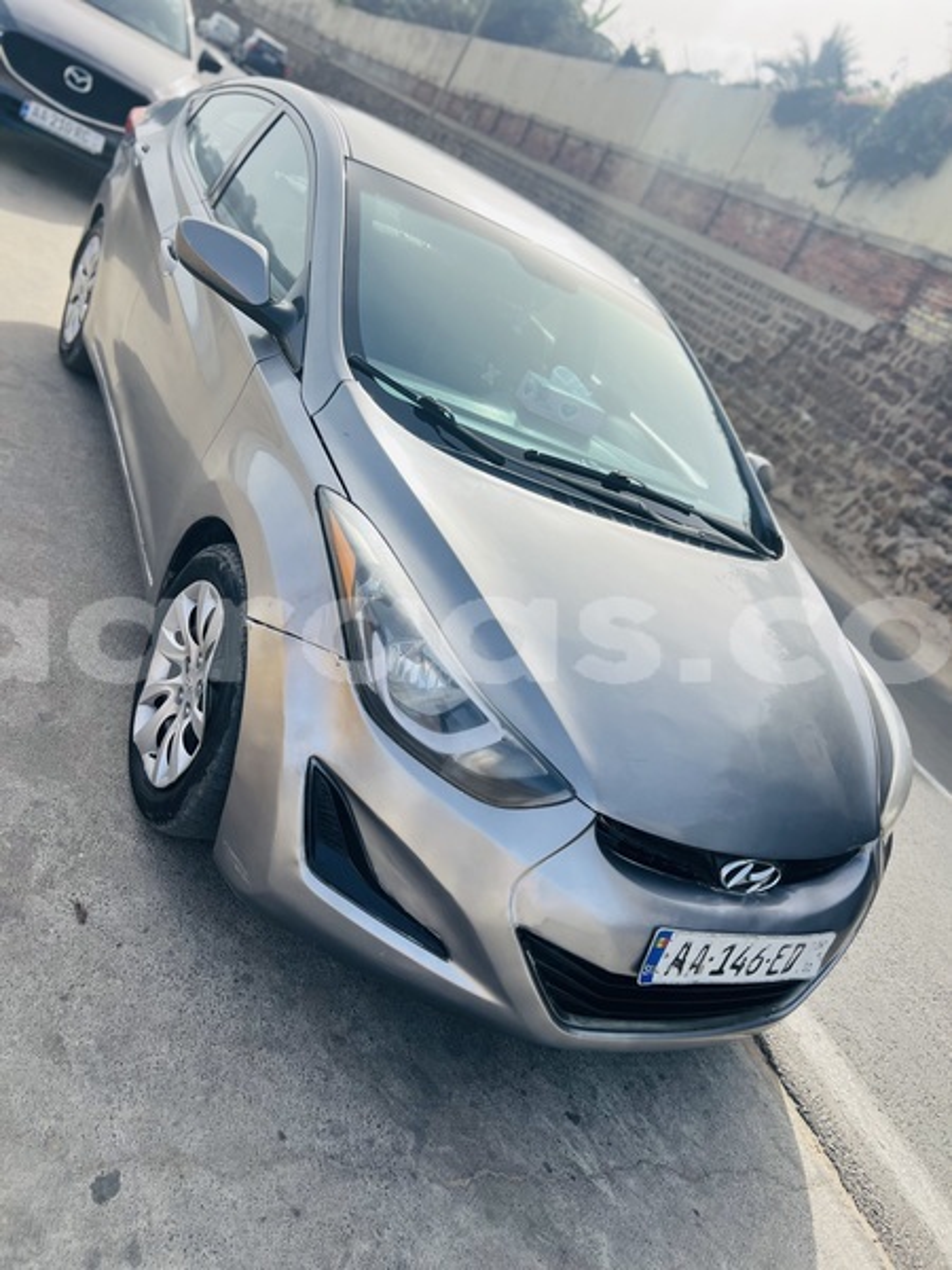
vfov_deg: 67.3
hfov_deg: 53.1
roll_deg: -31.0
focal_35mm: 26
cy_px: 635
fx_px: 953
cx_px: 476
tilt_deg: -21.2
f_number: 1.5
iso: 50
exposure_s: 1/3077
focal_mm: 5.7
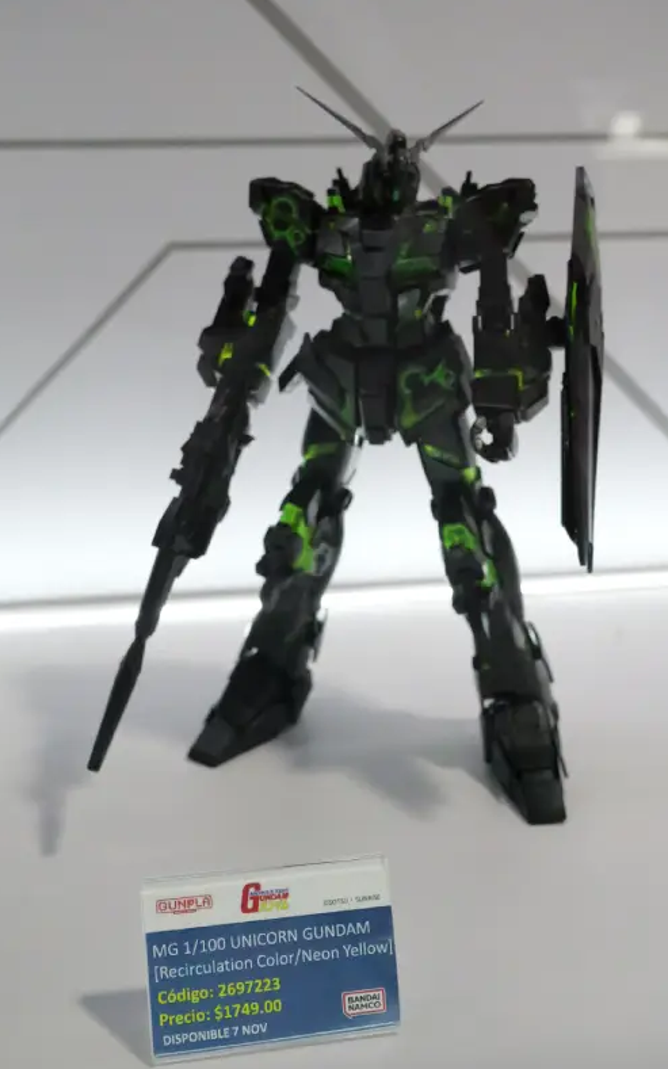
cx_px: 362
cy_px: 538
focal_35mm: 43
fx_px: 1253
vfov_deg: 46.2
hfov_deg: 29.8
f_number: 5
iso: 10000
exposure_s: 1/500
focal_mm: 20
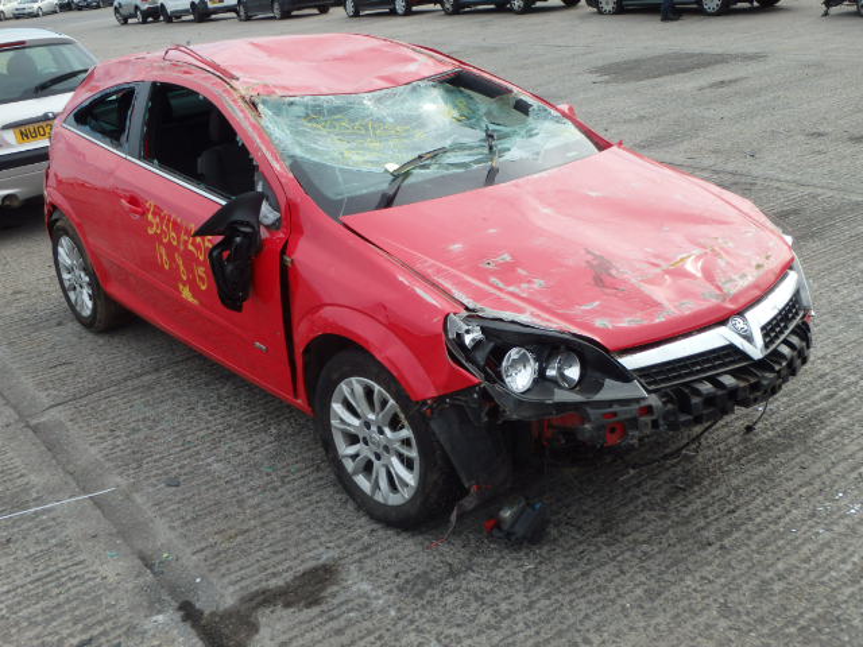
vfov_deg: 37.7
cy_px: 324
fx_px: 947
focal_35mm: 38
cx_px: 432
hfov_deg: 49.0
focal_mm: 6.8
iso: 125
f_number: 4.6
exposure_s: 1/400
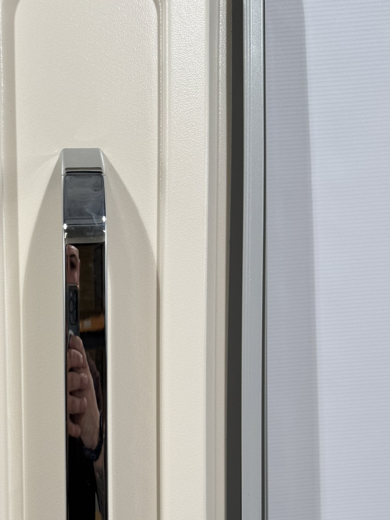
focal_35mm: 43
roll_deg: +1.2
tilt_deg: -10.0
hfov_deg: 32.5
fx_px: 646
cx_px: 68
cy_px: 365
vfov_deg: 43.0
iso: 80
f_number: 1.78
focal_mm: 6.76
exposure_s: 1/294
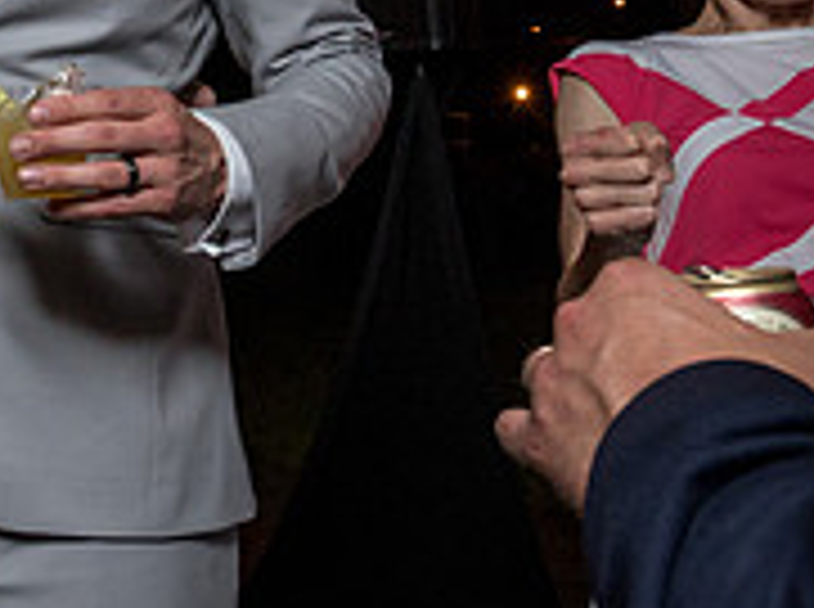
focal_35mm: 59
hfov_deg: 30.3
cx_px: -10
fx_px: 1385
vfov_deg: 23.6
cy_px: -13
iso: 2000
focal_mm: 16
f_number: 5.6
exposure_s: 1/200
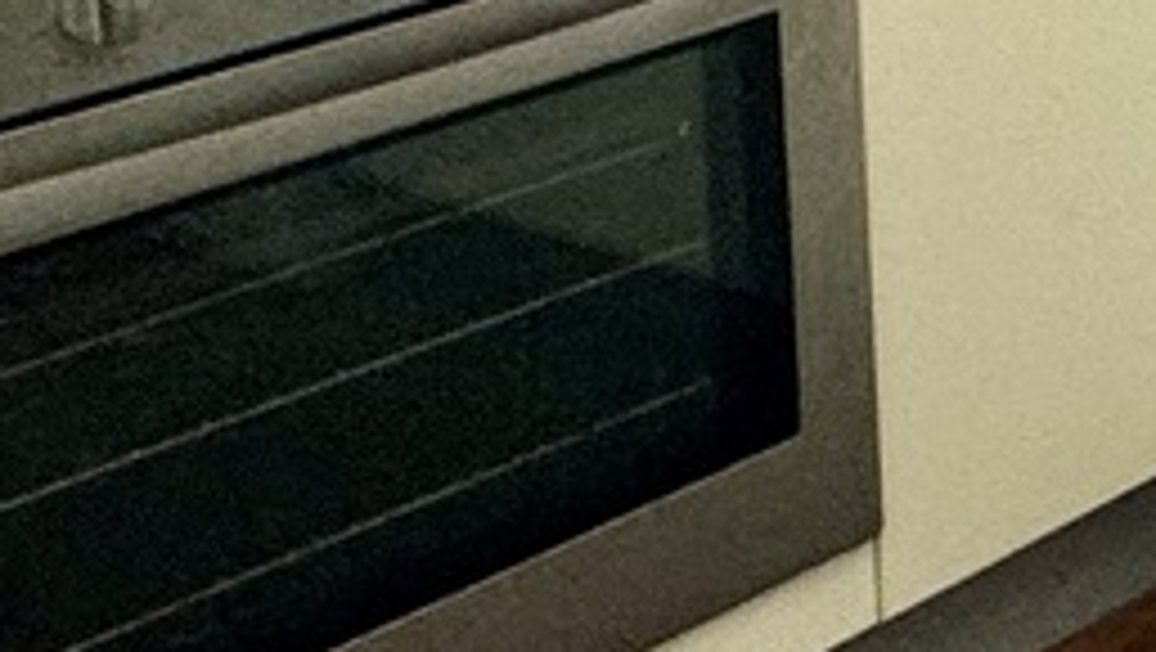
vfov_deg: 11.8
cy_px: -762
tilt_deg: -2.9
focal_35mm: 89
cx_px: 2487
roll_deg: +0.9
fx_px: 2730
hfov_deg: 16.3
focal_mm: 2.22
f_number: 2.2
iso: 125
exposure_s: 1/100
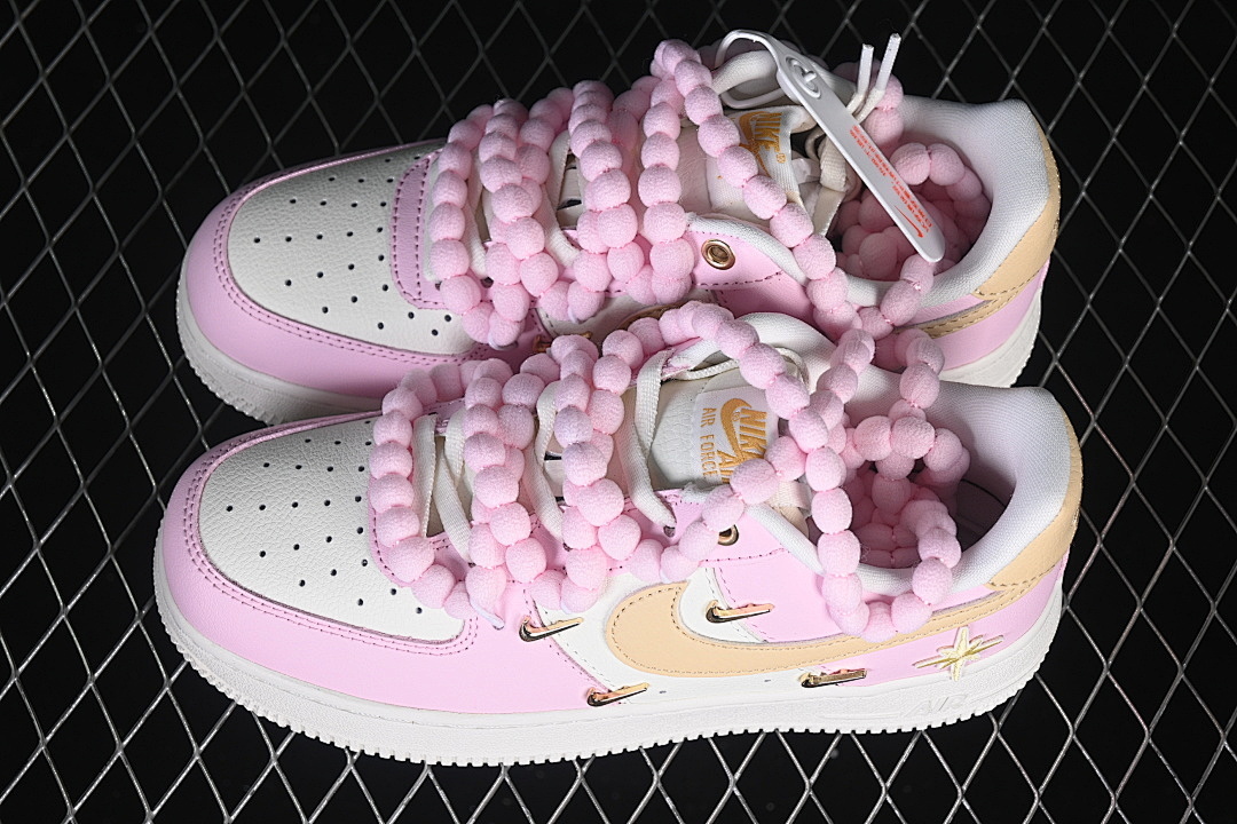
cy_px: 412
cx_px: 618
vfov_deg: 18.2
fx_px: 2577
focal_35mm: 75
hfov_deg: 27.0
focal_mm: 50
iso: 160
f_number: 7.1
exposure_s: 1/80
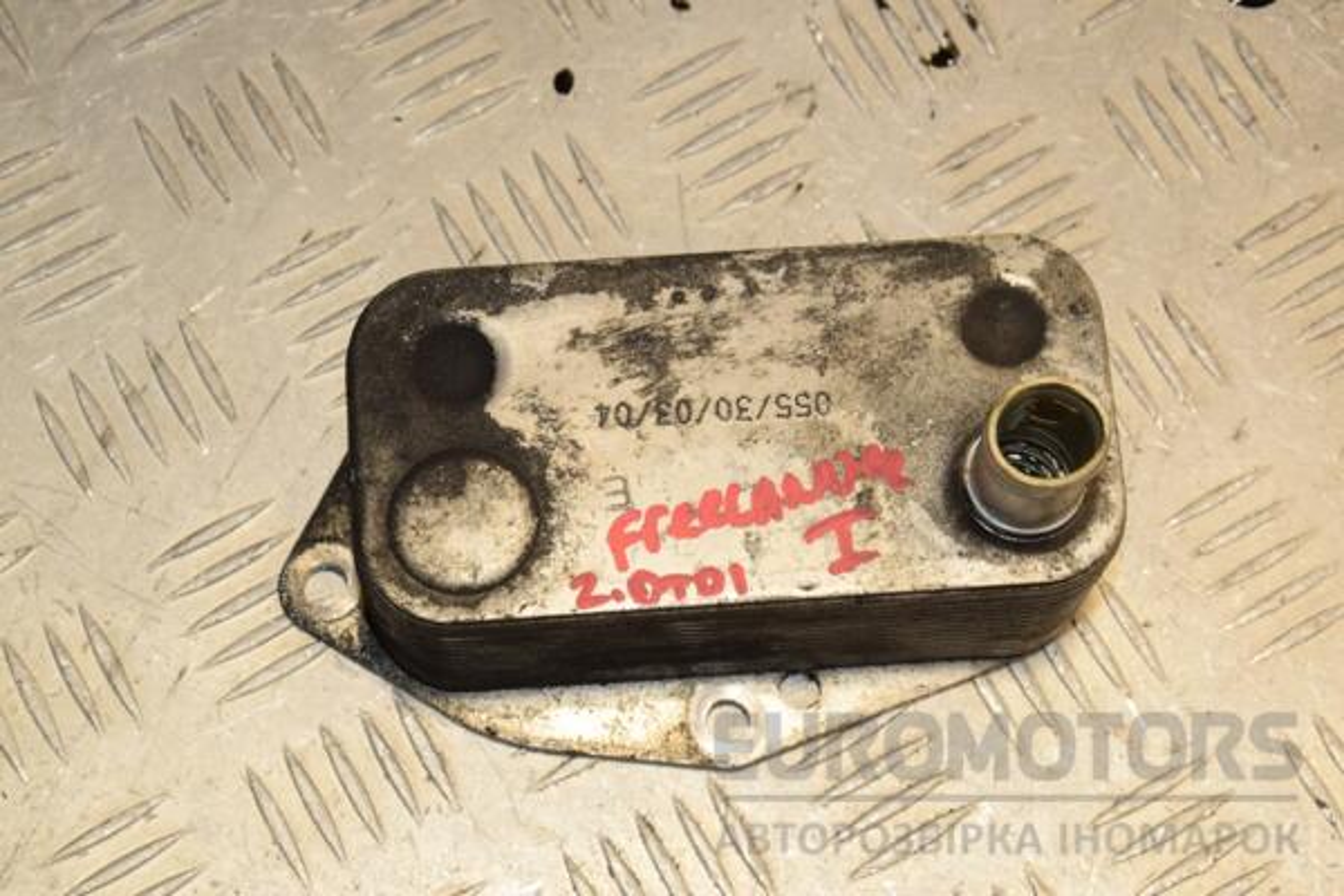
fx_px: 2800
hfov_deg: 27.0
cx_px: 672
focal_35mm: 75
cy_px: 448
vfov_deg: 18.2
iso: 800
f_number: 9
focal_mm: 50
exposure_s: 1/200
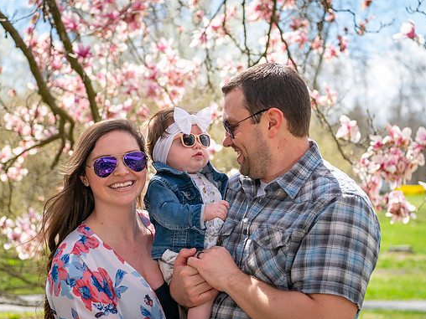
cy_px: 161
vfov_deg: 21.6
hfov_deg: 28.6
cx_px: 205
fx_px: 837
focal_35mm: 68
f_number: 4.5
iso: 400
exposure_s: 1/1600
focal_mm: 62
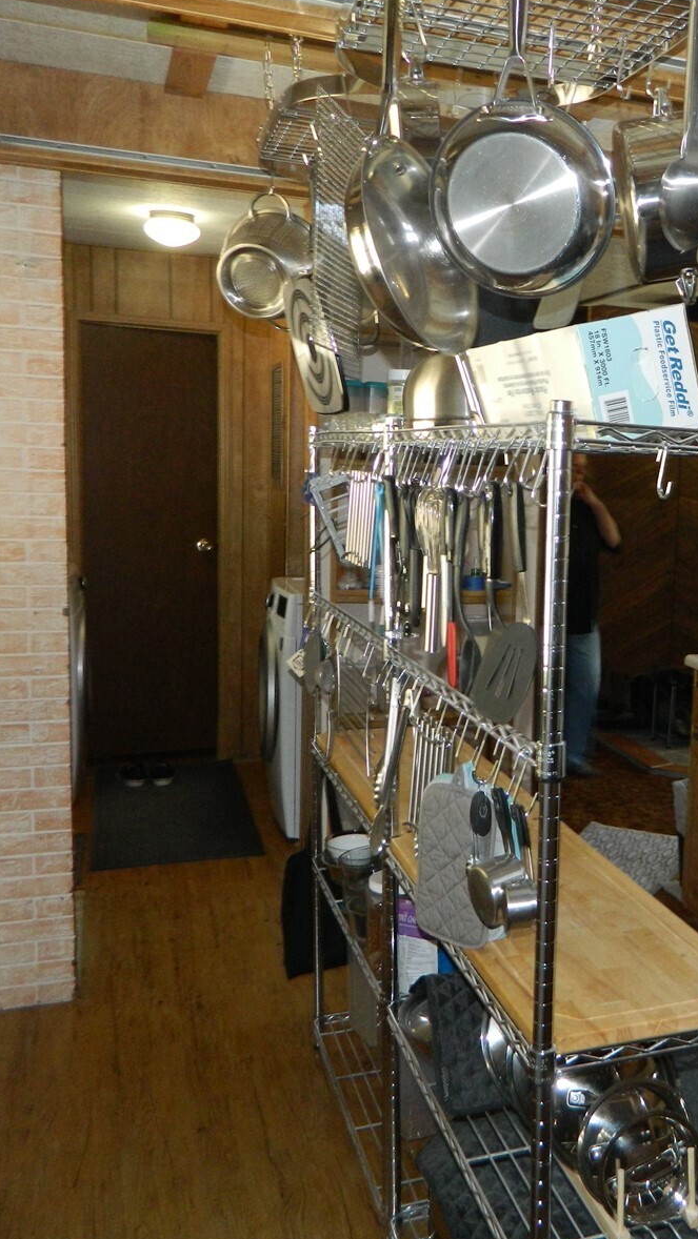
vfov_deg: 54.0
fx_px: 1217
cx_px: 671
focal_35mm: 37
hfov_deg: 30.1
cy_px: 624
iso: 200
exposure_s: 1/30
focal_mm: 4.5
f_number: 3.1
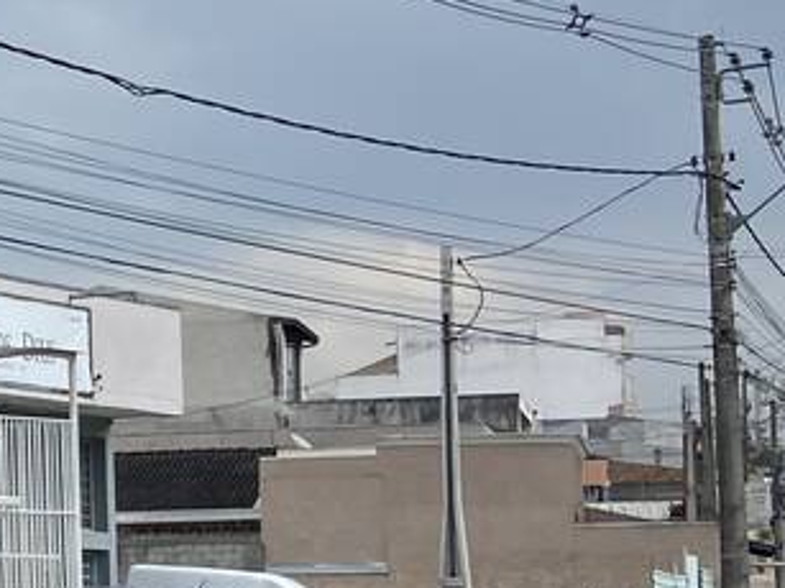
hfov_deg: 13.4
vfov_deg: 12.1
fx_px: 2766
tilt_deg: +2.7
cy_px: 470
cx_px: -892
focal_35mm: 122
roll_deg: +0.0
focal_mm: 4.25
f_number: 1.8
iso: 32
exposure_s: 1/2315
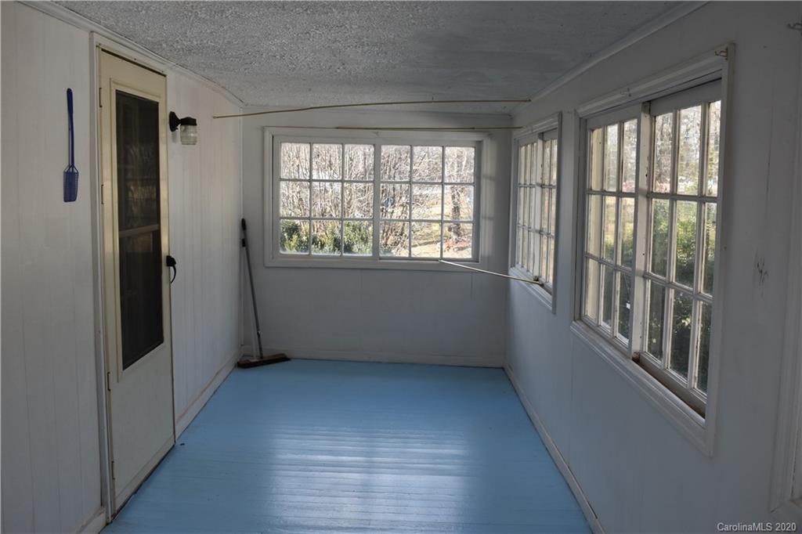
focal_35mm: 33
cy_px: 267
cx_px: 401
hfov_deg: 57.2
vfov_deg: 39.9
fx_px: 735
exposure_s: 1/200
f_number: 7.1
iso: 400
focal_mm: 22
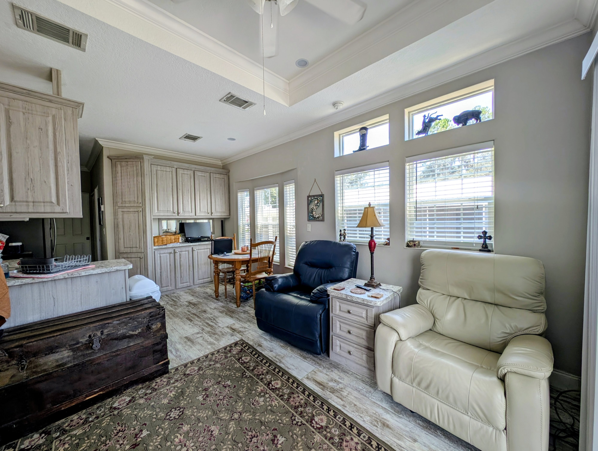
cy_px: 226
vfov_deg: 94.6
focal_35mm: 12
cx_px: 299
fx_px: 208
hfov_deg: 110.5
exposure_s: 1/197
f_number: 1.95
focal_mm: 2.23
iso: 43
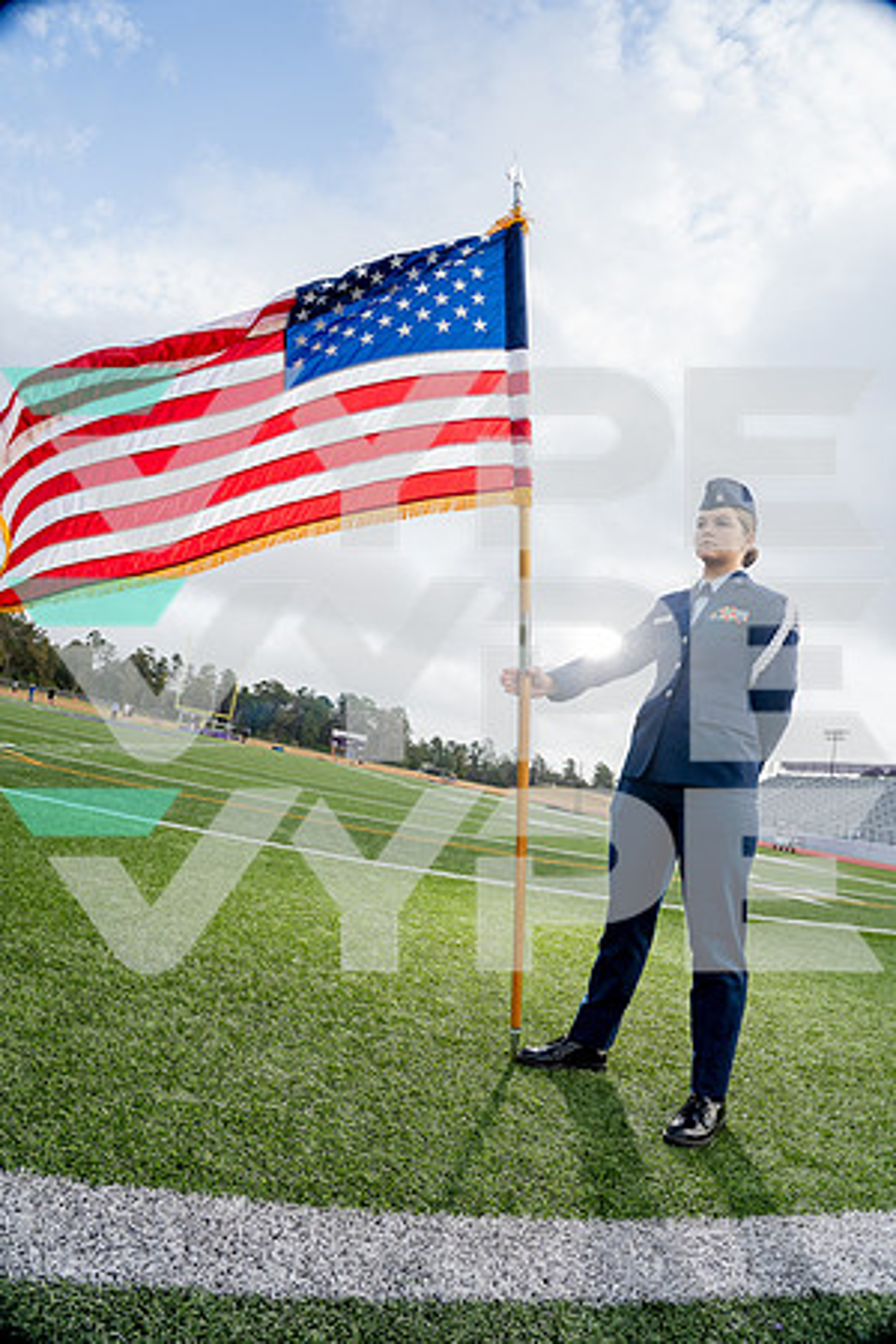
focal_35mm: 20
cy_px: 672
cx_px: 448
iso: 320
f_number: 7.1
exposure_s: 1/200
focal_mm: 20
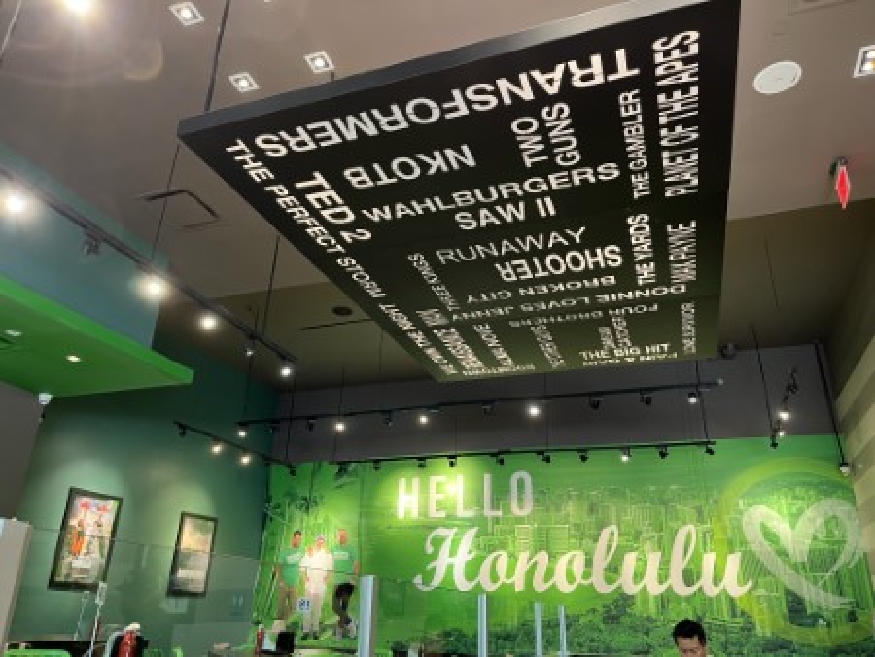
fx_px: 658
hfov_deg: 67.3
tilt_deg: +24.7
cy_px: 328
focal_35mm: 26
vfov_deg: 53.1
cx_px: 438
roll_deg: -1.5
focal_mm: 5.1
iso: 160
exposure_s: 1/60
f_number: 1.6
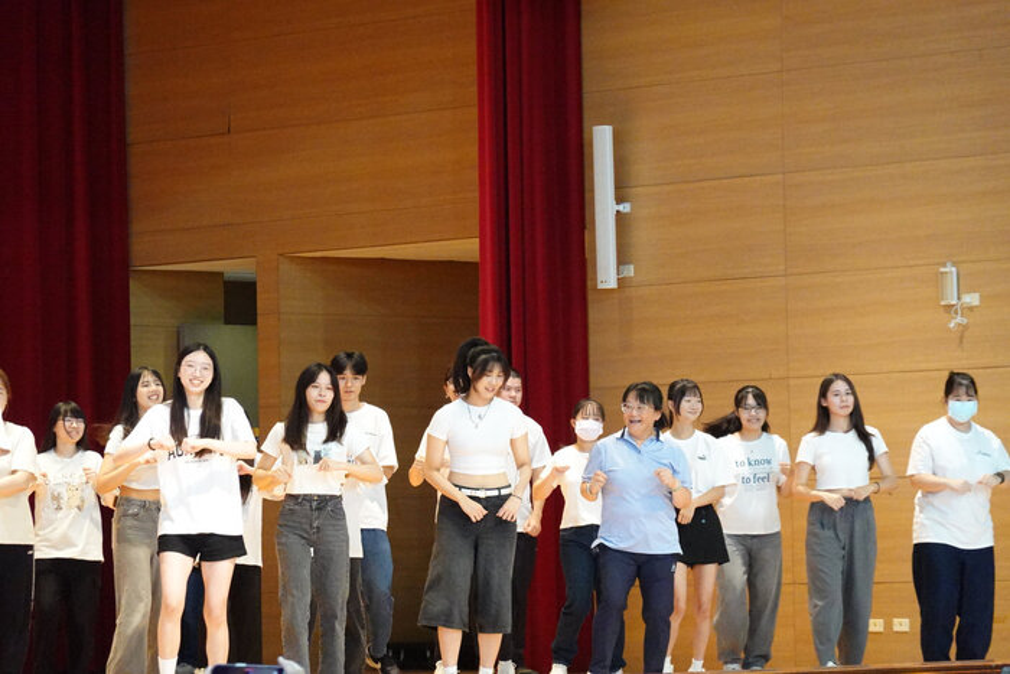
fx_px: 5303
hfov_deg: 10.9
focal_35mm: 189
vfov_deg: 7.3
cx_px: 505
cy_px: 337
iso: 4000
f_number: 4.5
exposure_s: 1/200
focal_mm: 68.44
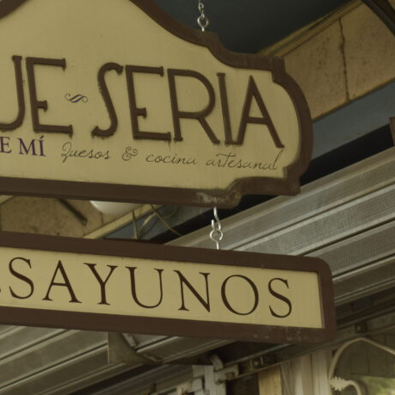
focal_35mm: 199
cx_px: 96
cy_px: 136
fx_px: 2569
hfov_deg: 8.8
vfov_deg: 8.8
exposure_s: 1/10
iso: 100
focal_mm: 70
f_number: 7.1
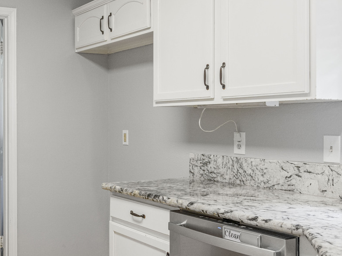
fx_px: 474
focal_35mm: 48
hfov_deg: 37.5
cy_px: 122
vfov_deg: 30.3
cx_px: 45
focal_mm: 16
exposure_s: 1/50
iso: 400
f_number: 4.5
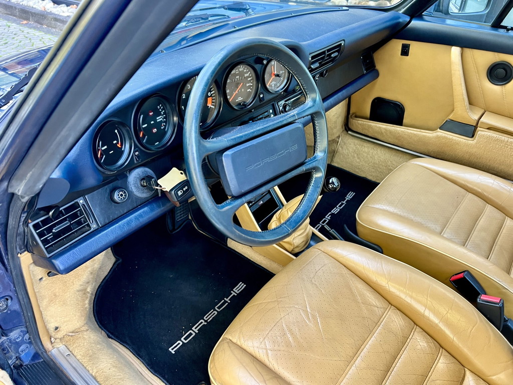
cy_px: 192
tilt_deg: -34.0
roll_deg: -0.5
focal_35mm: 26
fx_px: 385
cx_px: 256
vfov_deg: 53.1
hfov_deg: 67.3
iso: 125
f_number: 1.5
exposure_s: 1/96
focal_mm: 5.7
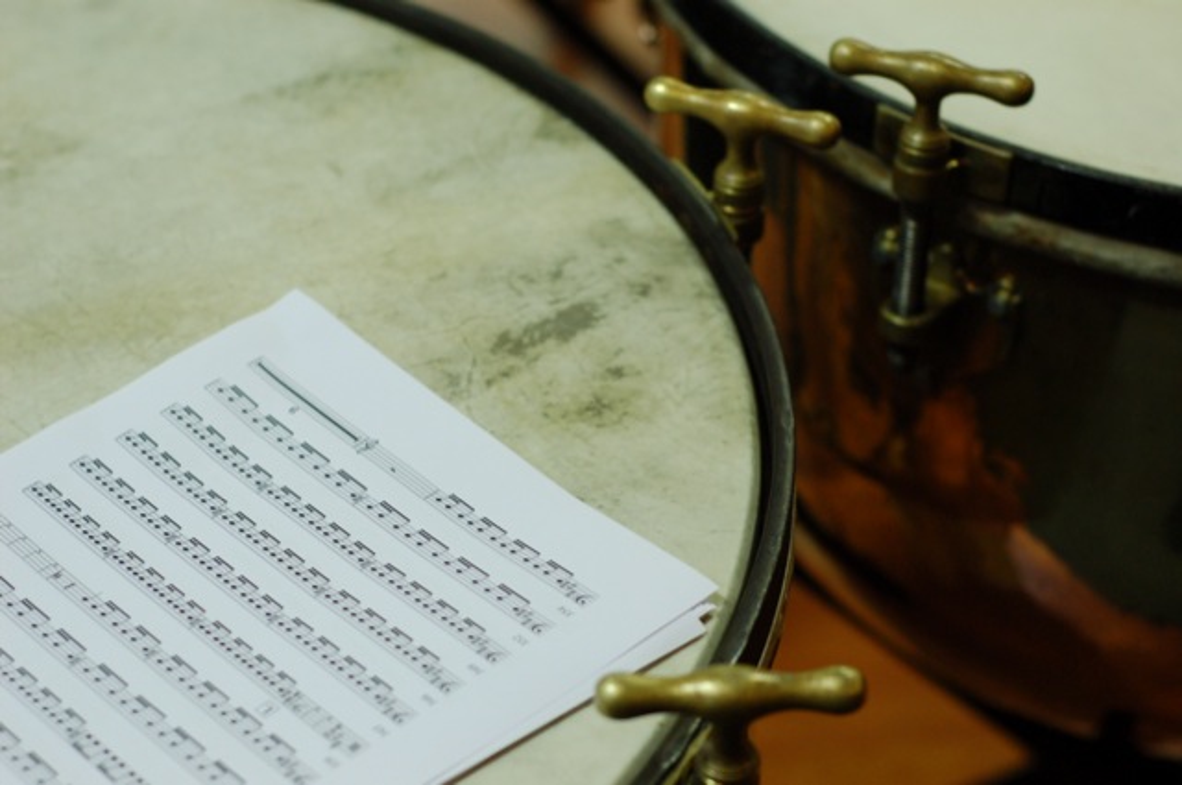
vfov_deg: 18.1
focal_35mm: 75
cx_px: 591
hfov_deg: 27.0
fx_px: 2459
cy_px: 392
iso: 800
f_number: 3.5
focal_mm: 50
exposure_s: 1/40
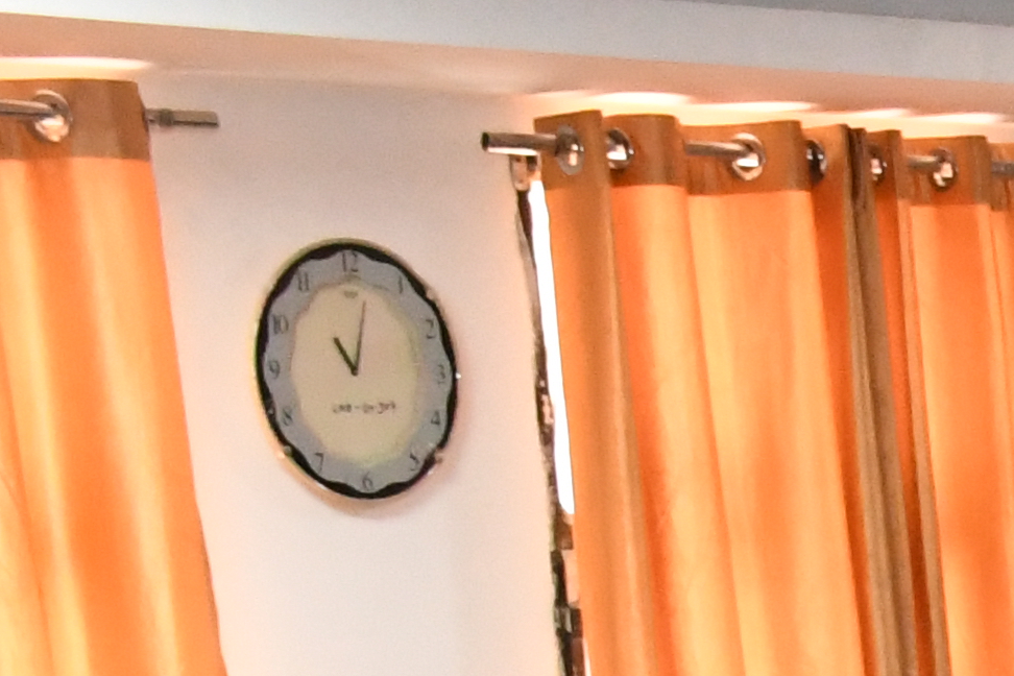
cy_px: 1507
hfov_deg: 9.2
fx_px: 5323
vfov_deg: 6.9
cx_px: 2824
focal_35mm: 189
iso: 5000
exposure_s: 1/250
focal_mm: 22
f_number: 5
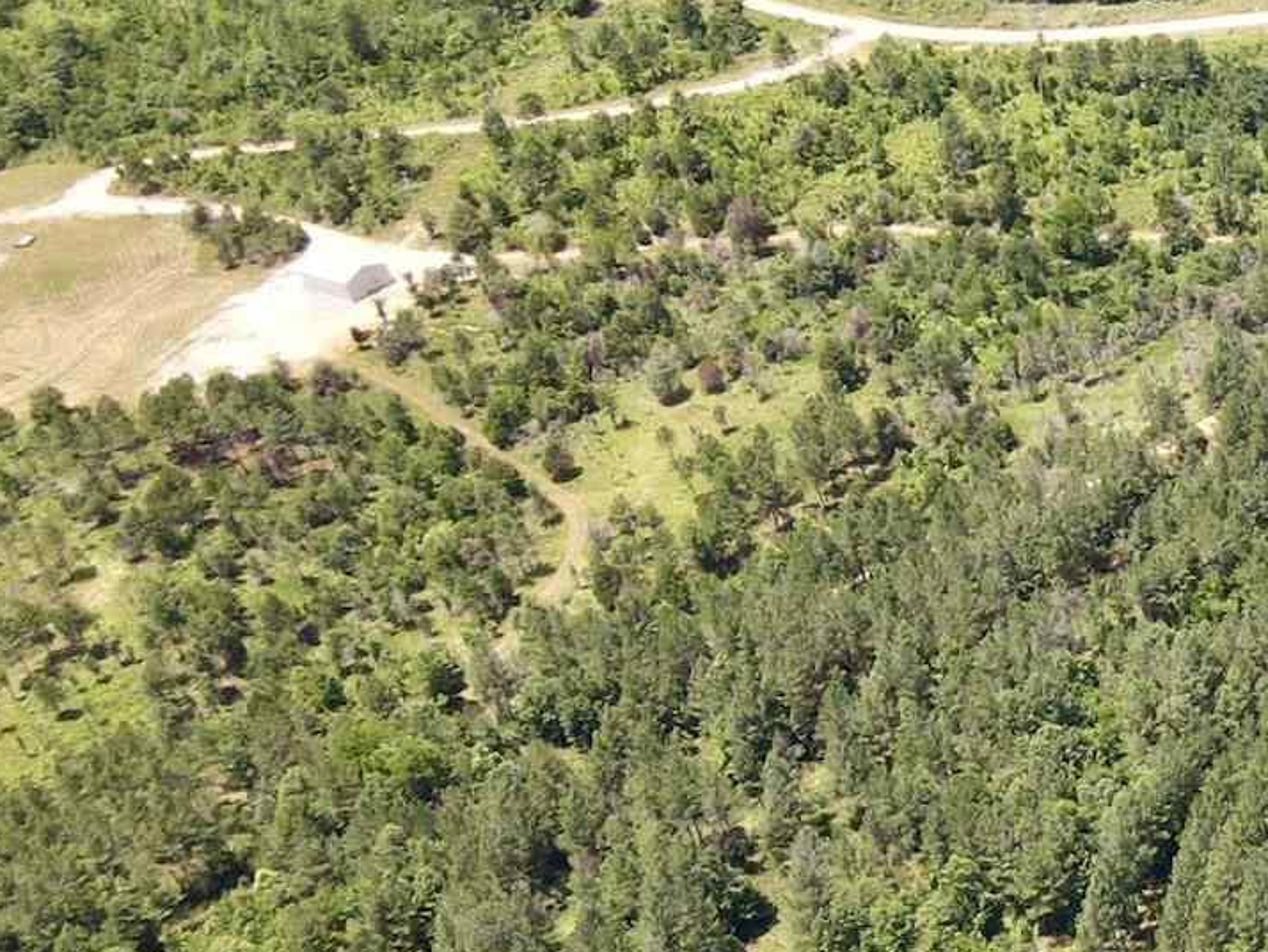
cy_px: 1076
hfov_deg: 18.3
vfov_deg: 16.6
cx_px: 2236
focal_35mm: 86
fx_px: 3151
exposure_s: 1/15
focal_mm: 4.5
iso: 330
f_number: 2.8
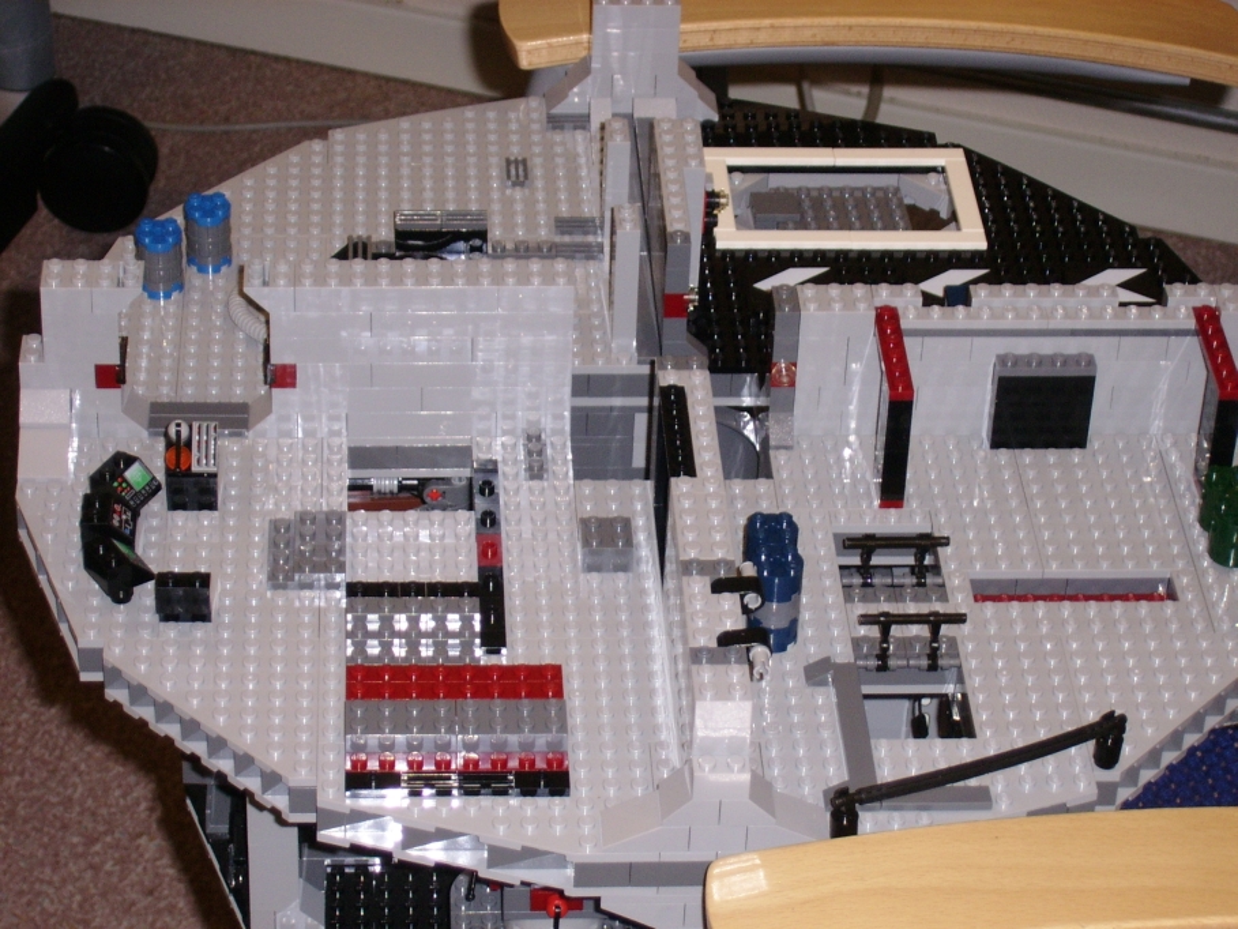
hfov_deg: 19.1
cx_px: 619
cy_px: 464
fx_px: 3684
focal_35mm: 103
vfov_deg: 14.4
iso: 154
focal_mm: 17.14
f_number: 4.9
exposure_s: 1/60
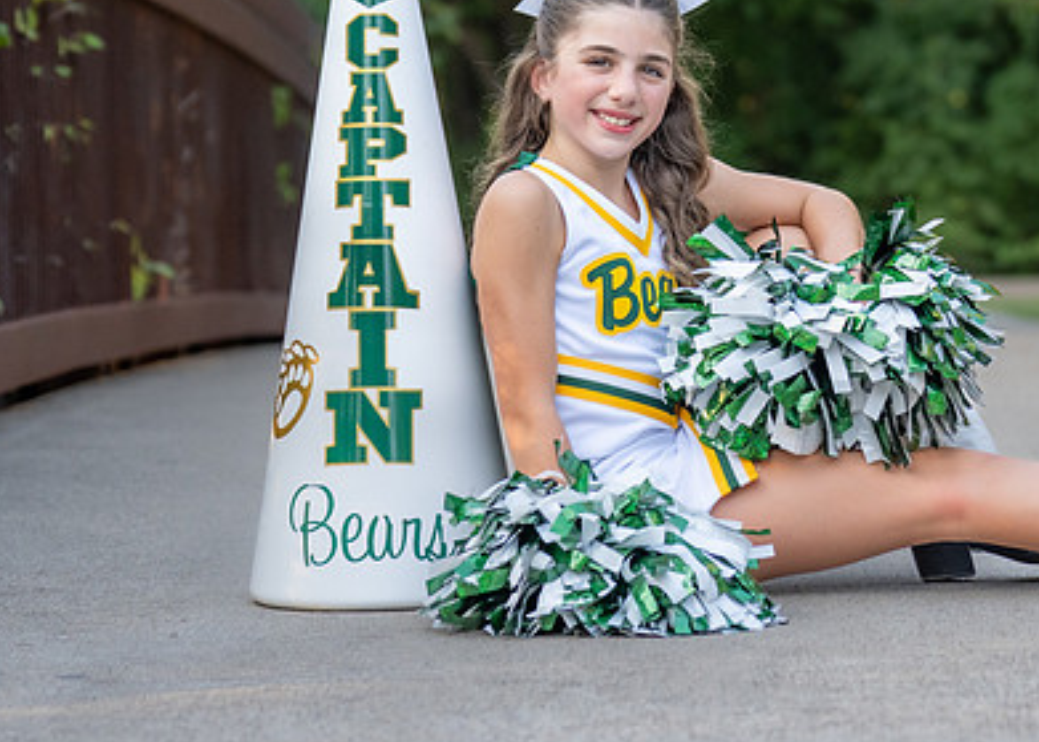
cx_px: 673
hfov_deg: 12.5
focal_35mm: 160
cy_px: 230
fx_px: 4720
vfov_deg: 9.0
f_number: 2.8
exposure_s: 1/1000
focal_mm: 70
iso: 800
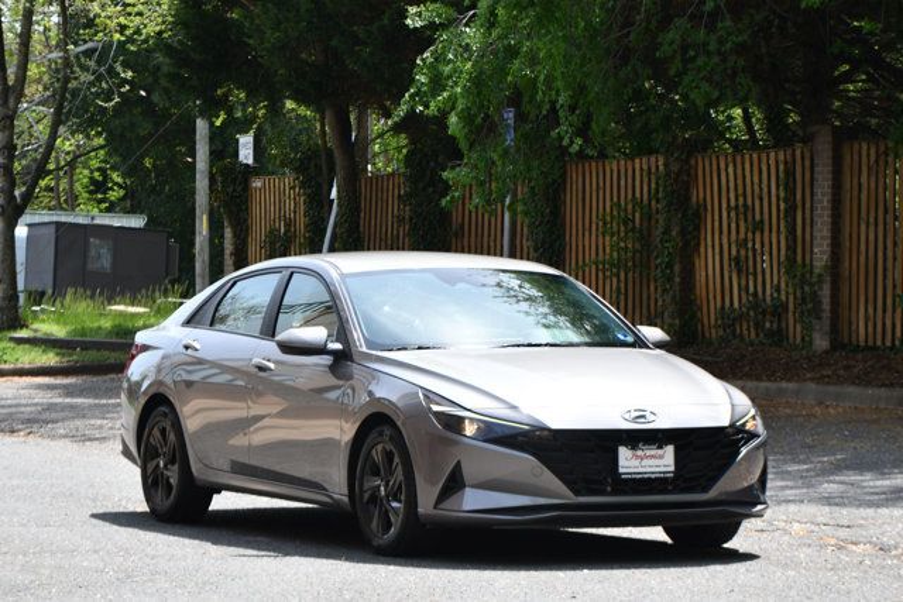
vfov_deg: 10.6
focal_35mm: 129
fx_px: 3236
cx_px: 452
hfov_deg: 15.9
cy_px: 301
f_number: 9
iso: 100
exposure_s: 1/320
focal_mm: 86
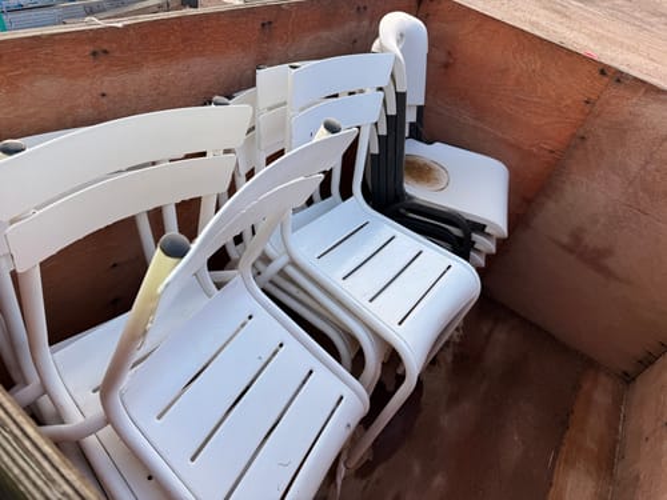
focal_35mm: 24
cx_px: 334
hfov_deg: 71.6
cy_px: 250
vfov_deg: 56.8
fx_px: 462
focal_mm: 6.76
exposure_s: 1/1091
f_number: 1.78
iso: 80
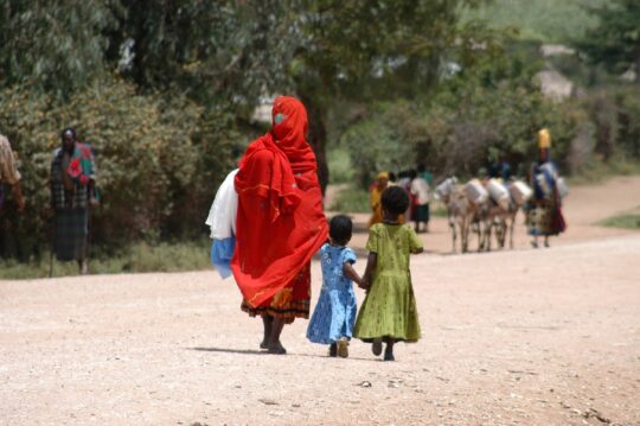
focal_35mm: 300
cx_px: 320
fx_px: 5328
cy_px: 213
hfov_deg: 6.9
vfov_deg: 4.6
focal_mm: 200
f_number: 5.6
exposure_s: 1/500
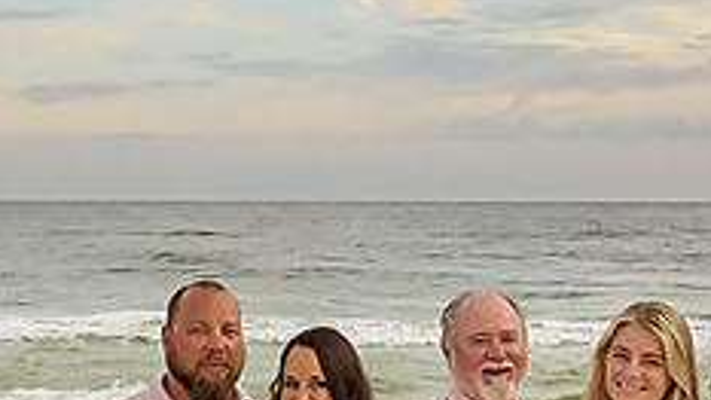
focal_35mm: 104
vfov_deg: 11.4
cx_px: 427
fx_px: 1967
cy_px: 429
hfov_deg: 20.5
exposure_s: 1/1600
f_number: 6.3
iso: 500
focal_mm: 15.5
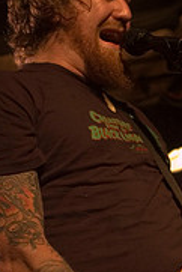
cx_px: 144
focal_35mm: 130
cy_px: 186
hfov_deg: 10.5
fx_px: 986
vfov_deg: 15.7
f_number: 2.8
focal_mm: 35
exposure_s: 1/60
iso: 800
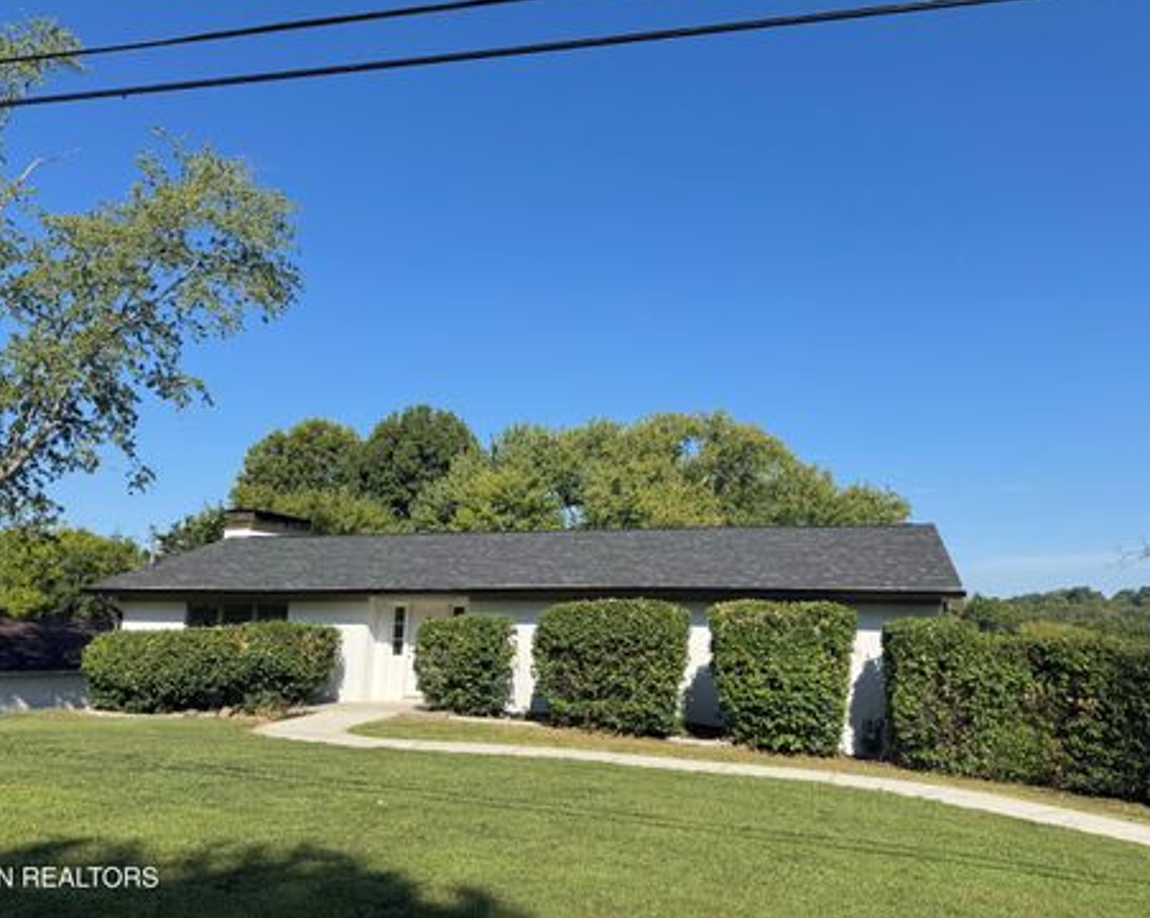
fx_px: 884
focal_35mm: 26
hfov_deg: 66.1
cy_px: 442
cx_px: 597
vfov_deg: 54.9
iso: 80
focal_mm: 6.76
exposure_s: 1/2415
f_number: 1.78
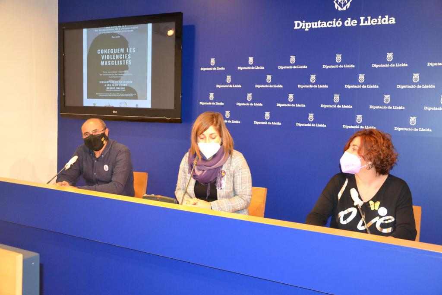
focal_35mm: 38
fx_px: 460
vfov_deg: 35.5
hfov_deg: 51.3
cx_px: 221
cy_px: 148
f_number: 4
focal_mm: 25
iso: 2800
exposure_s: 1/60
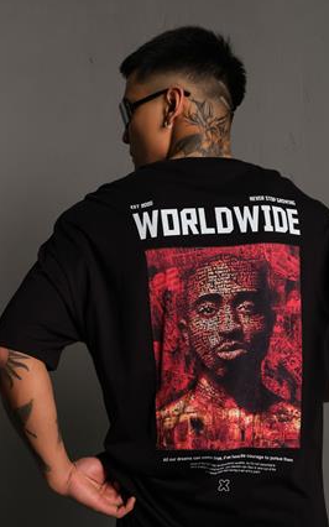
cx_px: 199
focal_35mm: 49
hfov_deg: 26.3
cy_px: 306
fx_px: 703
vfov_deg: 40.9
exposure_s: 1/160
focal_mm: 23.3
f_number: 5
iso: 160
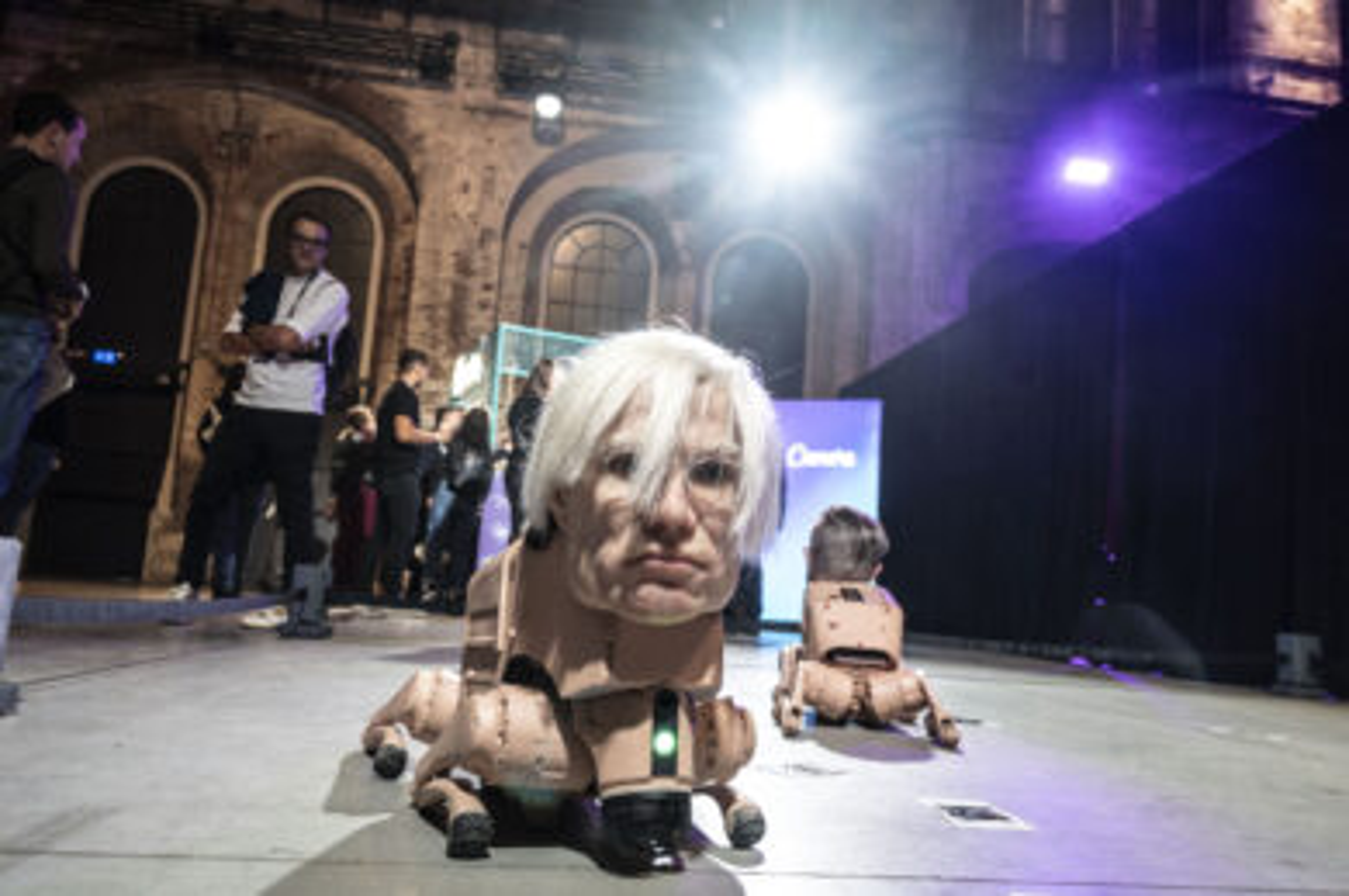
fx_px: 898
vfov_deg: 53.0
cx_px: 674
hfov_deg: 73.8
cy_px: 448
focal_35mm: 24
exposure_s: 1/125
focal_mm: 24
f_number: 5.6
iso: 3200
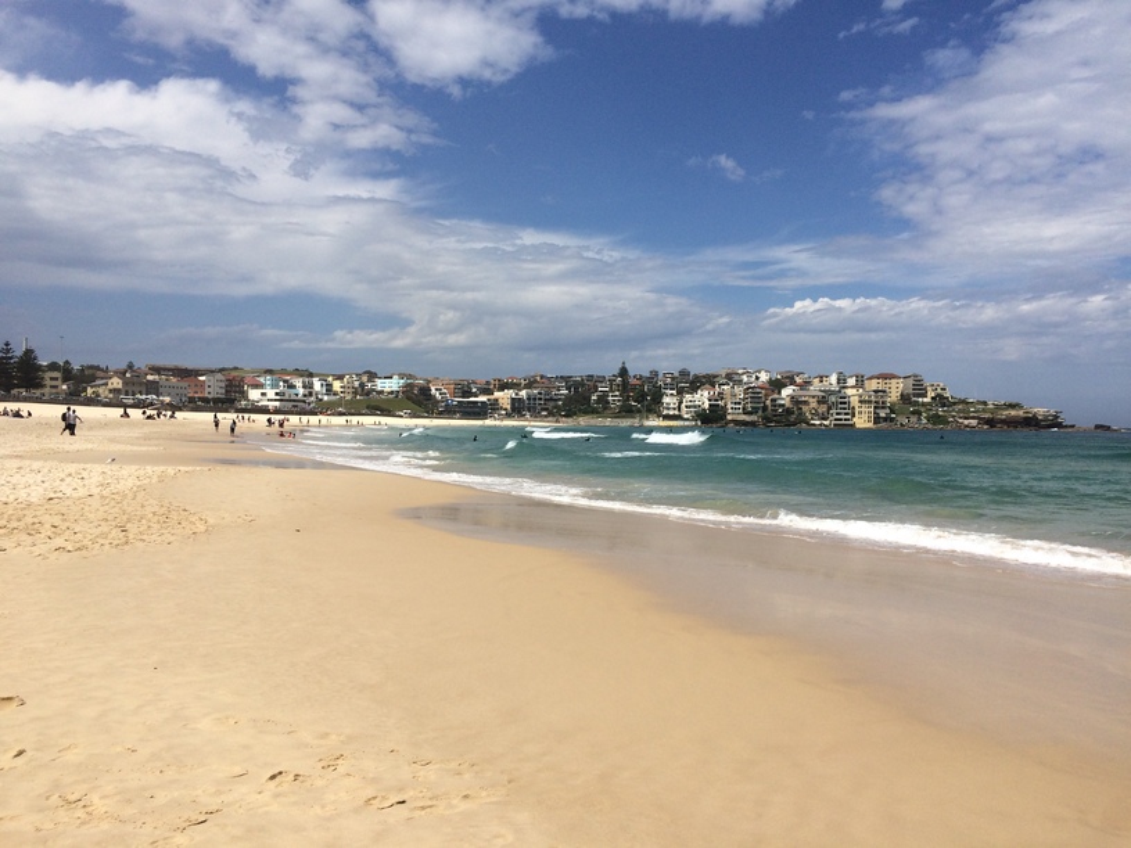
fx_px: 948
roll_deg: -1.3
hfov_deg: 61.7
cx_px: 566
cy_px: 424
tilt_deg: -0.3
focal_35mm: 29
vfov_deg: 48.2
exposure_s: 1/5128
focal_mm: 4.15
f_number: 2.2
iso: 32
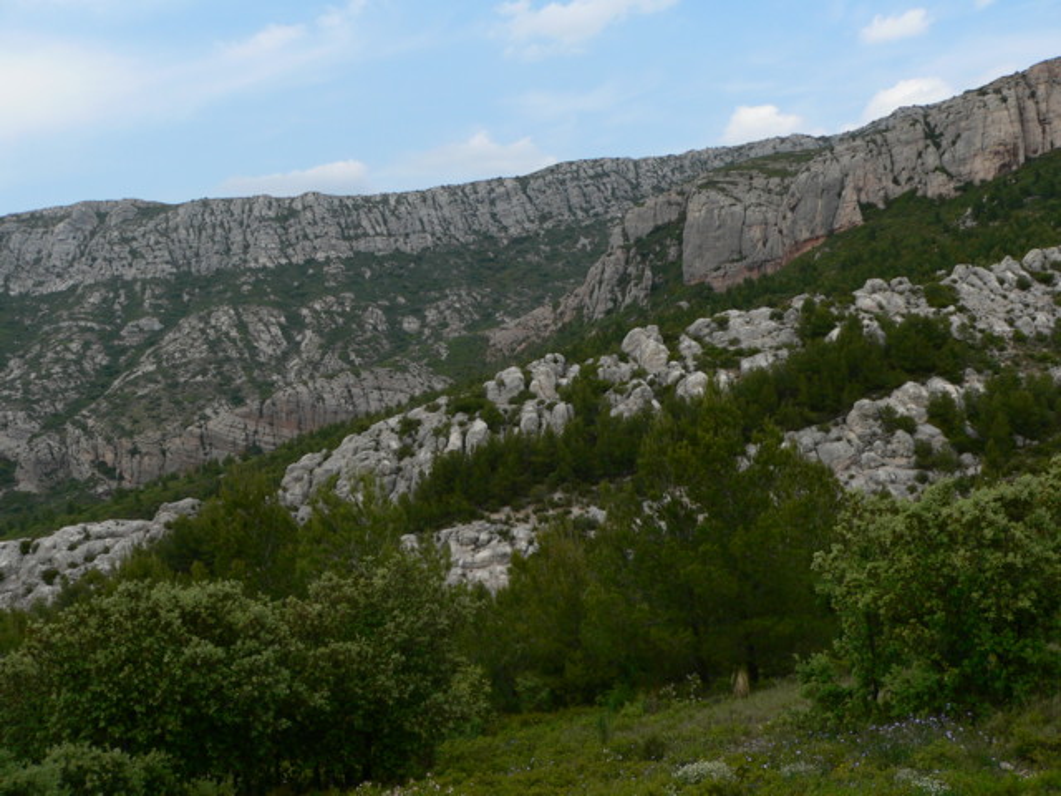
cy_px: 398
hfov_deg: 51.4
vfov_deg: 39.7
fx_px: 1103
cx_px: 530
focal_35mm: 36
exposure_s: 1/500
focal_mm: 6
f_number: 4
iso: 80
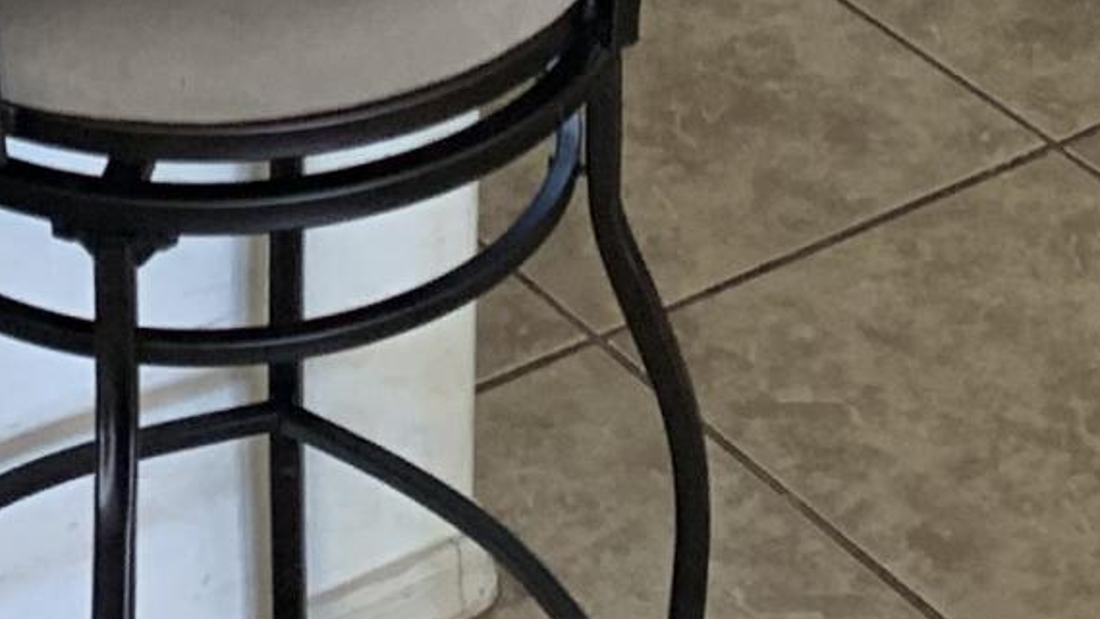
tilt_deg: -12.4
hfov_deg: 14.3
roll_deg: +1.6
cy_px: -1427
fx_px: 4347
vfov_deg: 7.0
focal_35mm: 149
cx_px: 129
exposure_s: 1/60
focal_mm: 4.25
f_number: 1.8
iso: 80
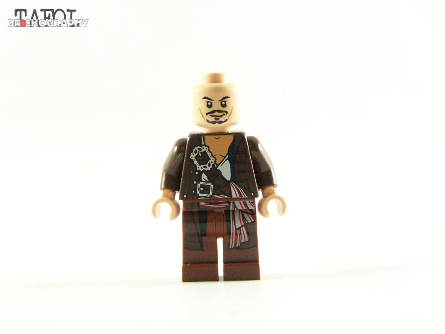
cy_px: 167
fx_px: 1350
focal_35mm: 105
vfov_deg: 14.1
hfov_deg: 18.7
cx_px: 222
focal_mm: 17.5
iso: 400
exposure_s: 1/60
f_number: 3.6
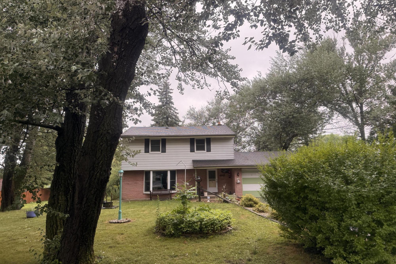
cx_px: 198
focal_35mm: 25
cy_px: 130
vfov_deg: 51.3
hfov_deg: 71.5
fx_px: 275
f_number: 1.78
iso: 100
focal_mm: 6.76
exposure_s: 1/383
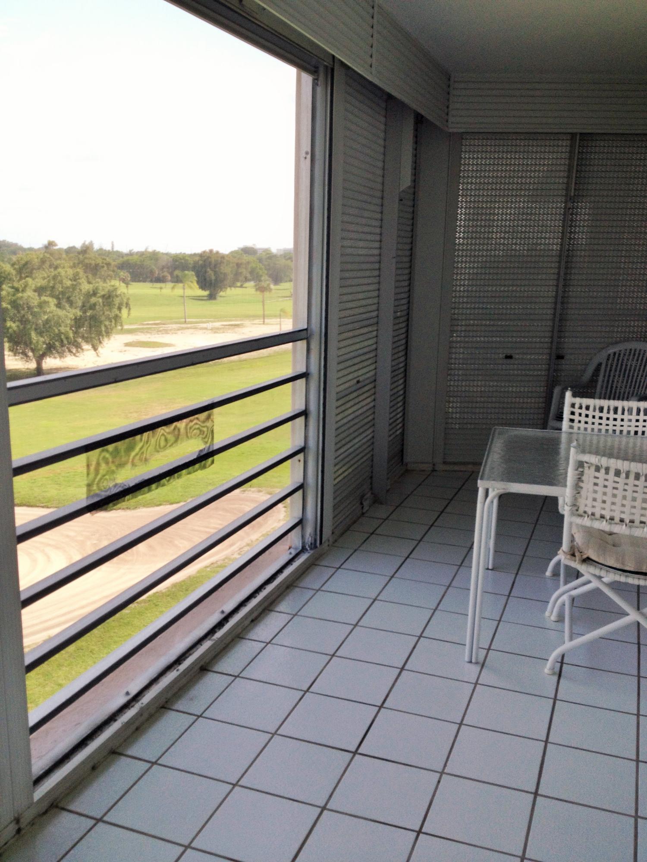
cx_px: 324
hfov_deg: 40.7
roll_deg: -1.5
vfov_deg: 52.6
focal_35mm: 35
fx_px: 872
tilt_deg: -14.4
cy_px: 431
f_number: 2.4
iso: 50
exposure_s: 1/525
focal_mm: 4.28
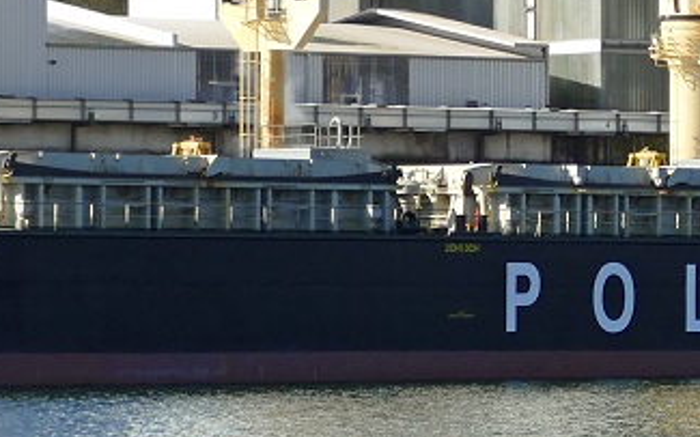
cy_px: 67
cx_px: 398
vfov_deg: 4.6
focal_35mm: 286
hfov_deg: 7.3
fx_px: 5455
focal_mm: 20.62
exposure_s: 1/1300
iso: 125
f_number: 3.5
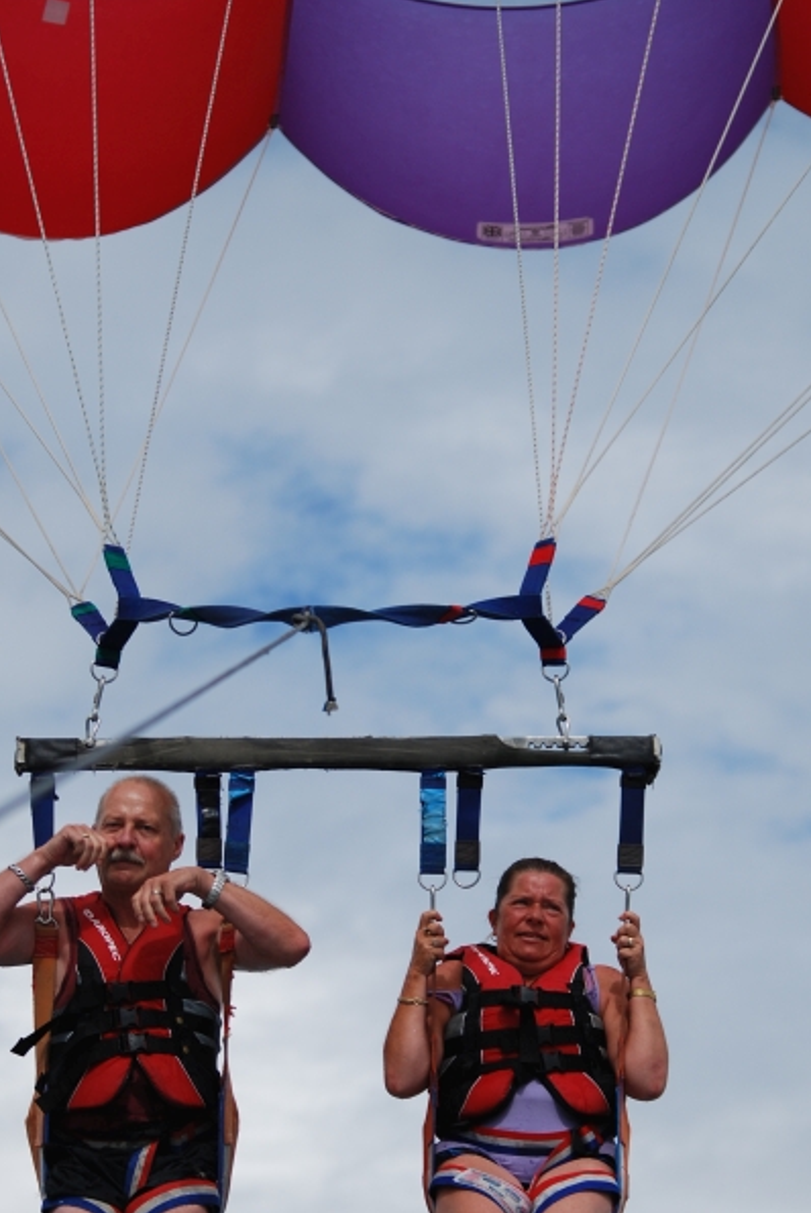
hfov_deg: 5.9
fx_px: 7888
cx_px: 422
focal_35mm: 234
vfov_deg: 8.8
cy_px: 771
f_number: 4.5
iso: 100
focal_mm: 120
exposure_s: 1/1000
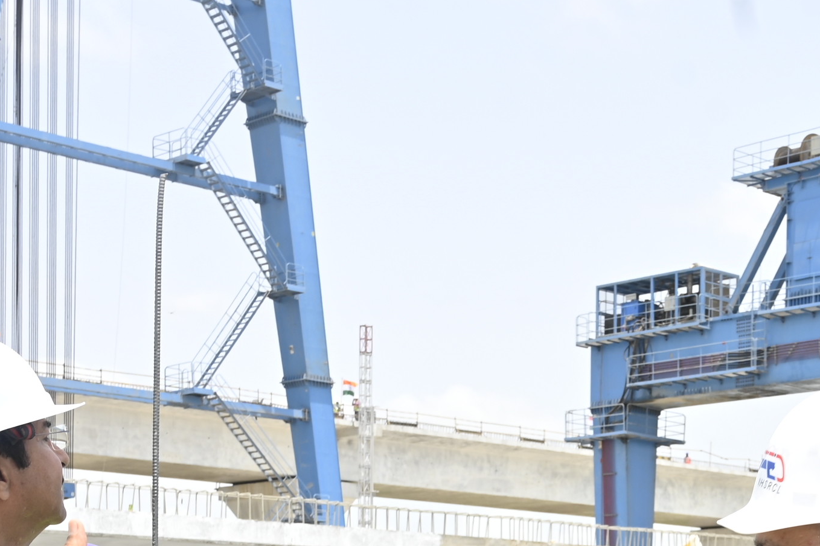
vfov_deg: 16.3
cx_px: 684
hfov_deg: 24.8
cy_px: 684
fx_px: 1822
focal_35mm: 80
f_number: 8
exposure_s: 1/125
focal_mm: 24
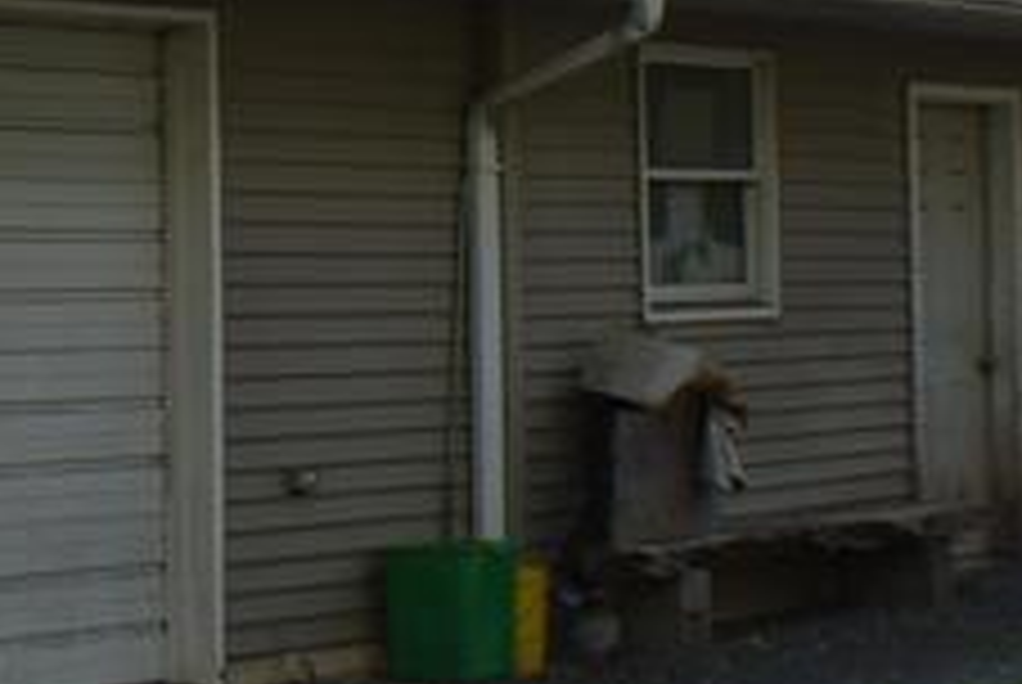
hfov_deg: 11.8
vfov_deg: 8.0
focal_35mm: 172
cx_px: -50
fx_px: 4889
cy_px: 4
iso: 100
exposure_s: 1/60
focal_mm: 24
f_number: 8
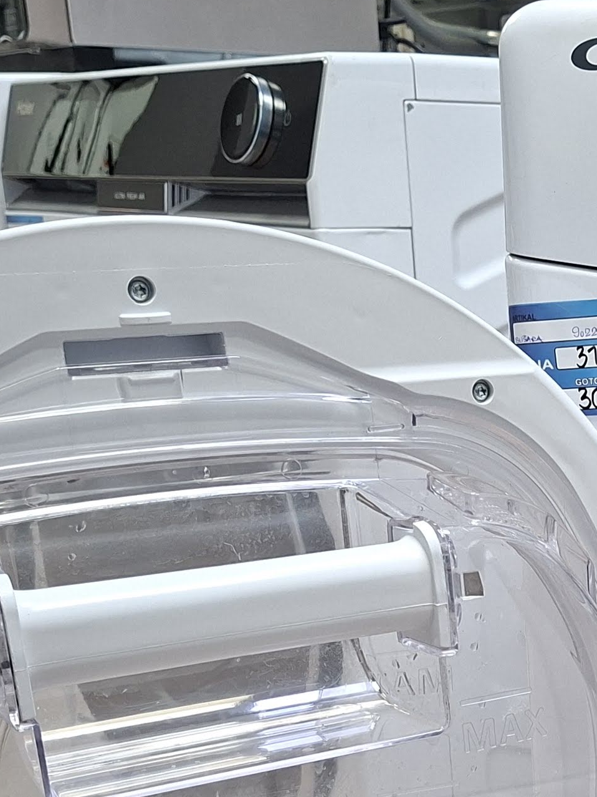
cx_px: 770
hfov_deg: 19.0
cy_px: 827
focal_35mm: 72
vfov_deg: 25.5
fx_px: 1656
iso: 200
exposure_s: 1/50
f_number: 1.8
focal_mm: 5.54
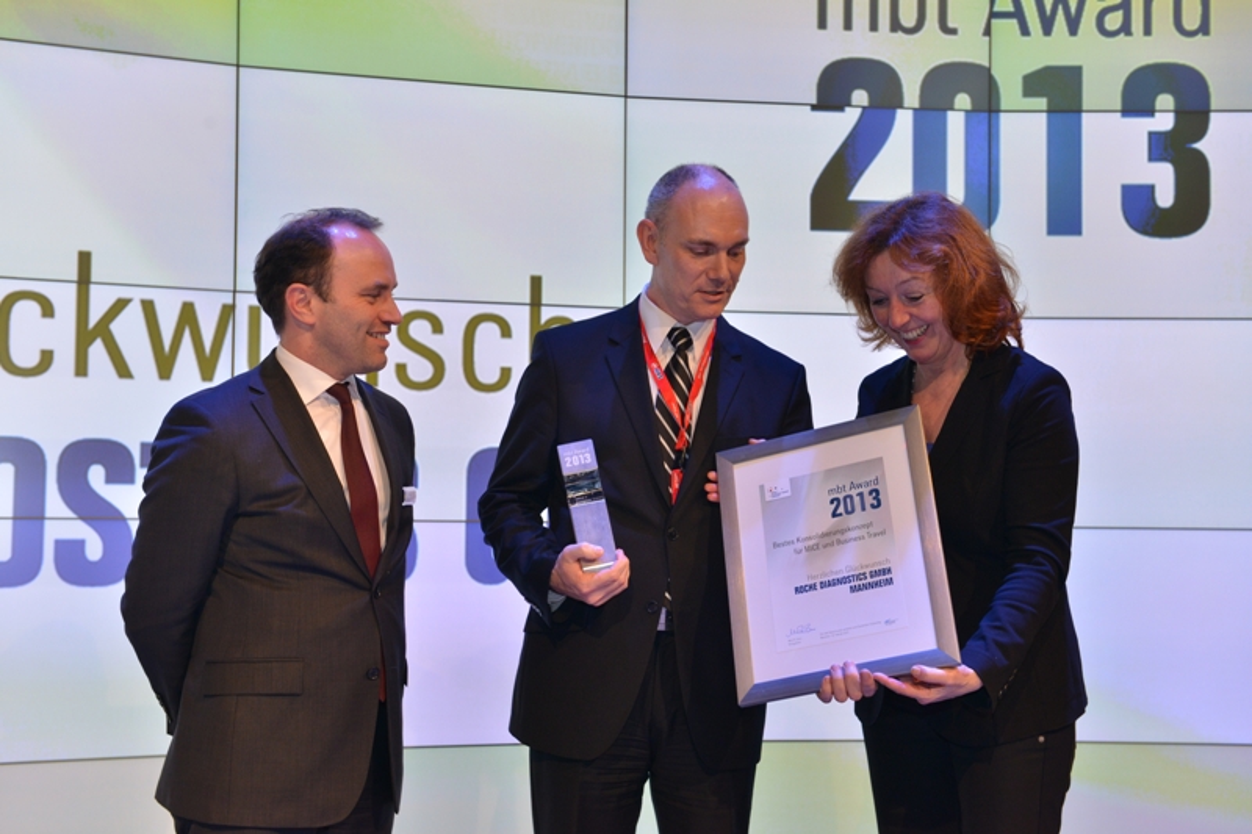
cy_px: 417
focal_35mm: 52
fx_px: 1808
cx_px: 626
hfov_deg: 38.2
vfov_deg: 26.0
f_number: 5.6
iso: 1000
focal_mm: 52
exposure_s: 1/100
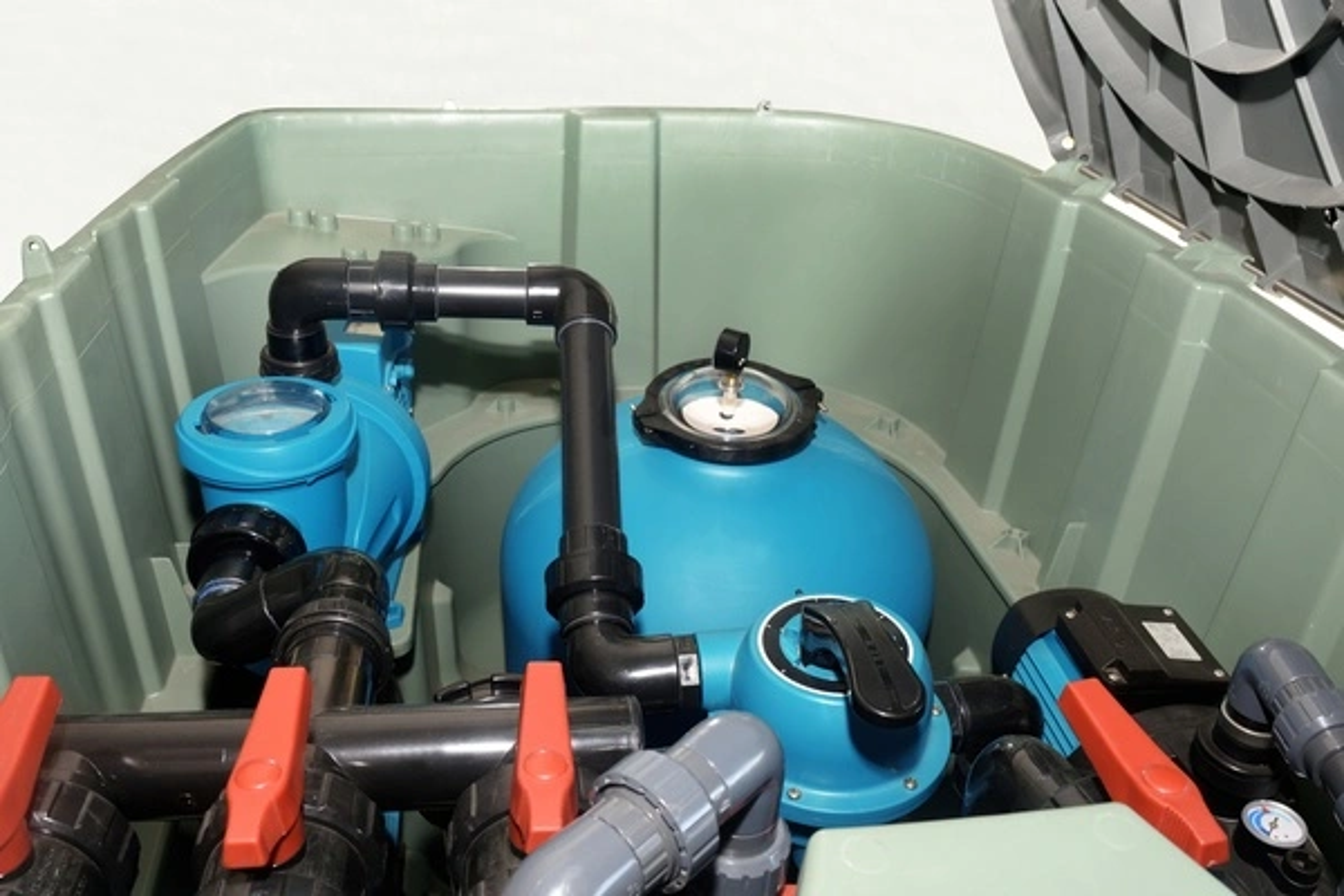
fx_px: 952
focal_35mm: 26
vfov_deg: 50.4
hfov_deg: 70.4
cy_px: 448
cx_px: 672
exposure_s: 1/40
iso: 160
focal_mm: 17
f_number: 5
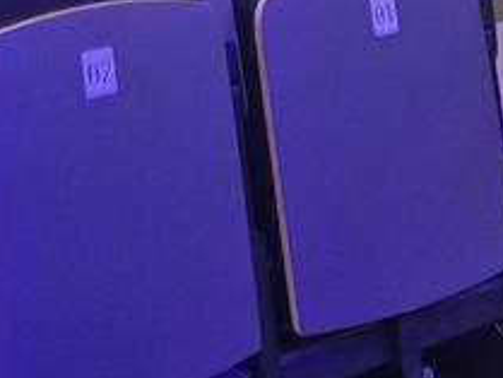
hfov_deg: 14.7
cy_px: -657
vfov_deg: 9.4
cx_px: -2
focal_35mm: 132
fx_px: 1919
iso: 800
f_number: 1.8
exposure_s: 1/100
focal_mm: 5.4
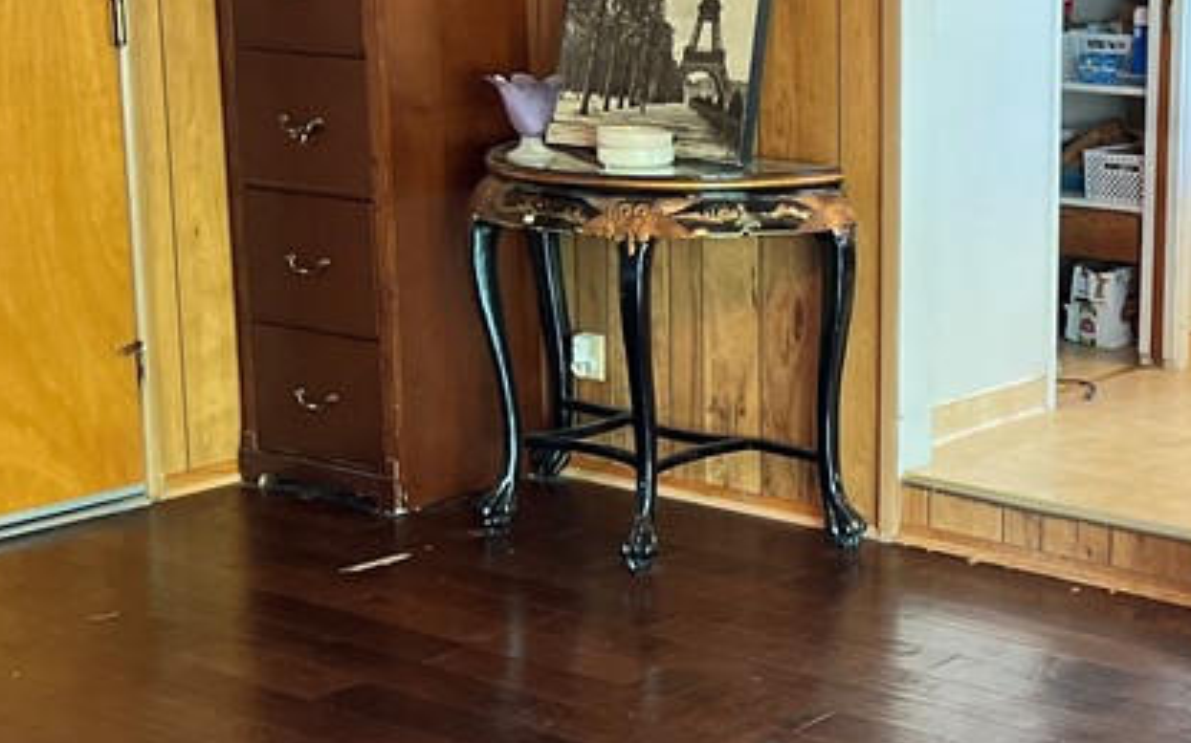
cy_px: 290
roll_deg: -1.0
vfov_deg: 19.1
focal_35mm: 68
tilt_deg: -10.5
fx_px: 2206
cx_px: 1134
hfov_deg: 28.7
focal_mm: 5.7
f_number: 1.5
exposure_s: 1/40
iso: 500
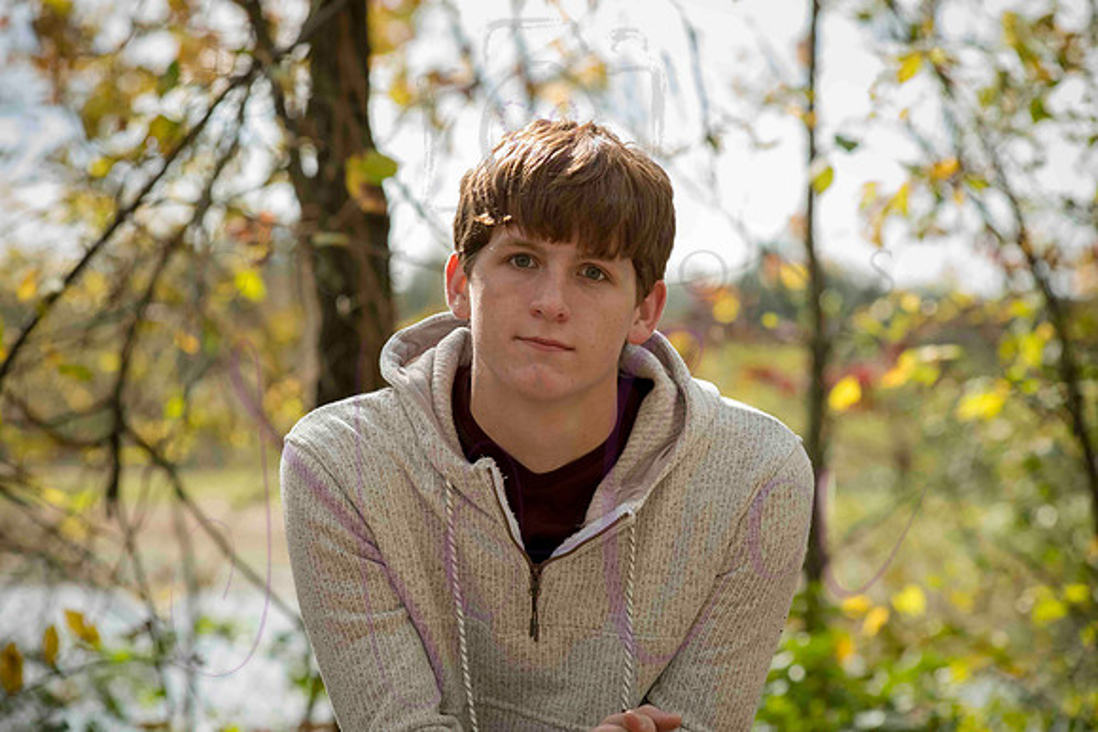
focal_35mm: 135
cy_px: 366
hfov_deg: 15.2
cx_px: 549
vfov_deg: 10.2
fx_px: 4118
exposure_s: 1/640
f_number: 6.3
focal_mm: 135
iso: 800
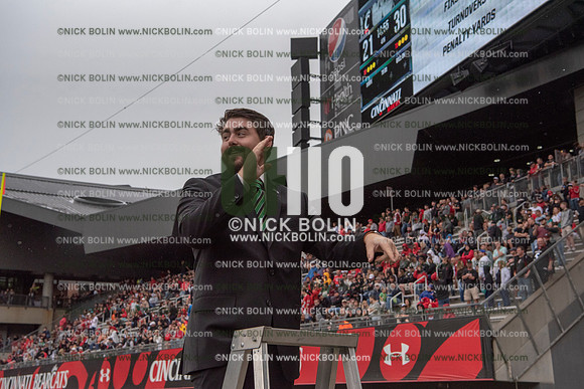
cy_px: 194
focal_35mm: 50
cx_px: 292
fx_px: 811
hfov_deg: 39.6
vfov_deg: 27.0
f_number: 6.3
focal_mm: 50
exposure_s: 1/4000
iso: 2000
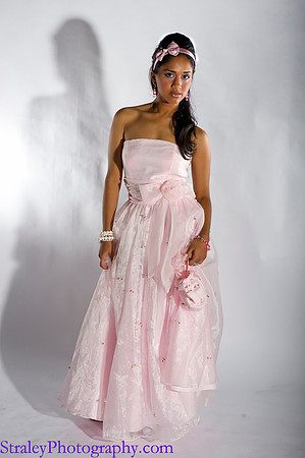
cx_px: 152
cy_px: 229
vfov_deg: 33.4
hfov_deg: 22.6
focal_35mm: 60
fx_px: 764
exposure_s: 1/250
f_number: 6.7
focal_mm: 60
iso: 200
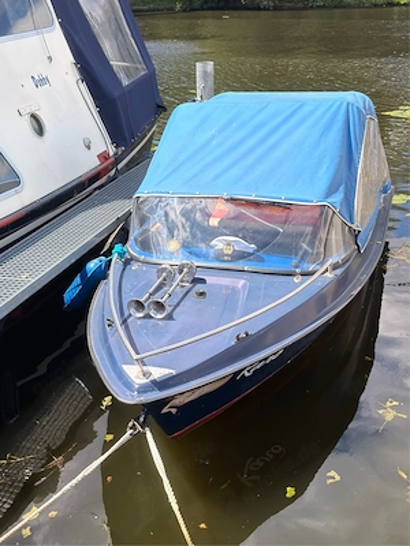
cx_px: 205
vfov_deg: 43.9
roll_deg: +1.5
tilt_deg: -22.3
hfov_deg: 33.6
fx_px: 679
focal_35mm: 43
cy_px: 273
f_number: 1.78
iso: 80
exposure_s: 1/2985
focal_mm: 6.76
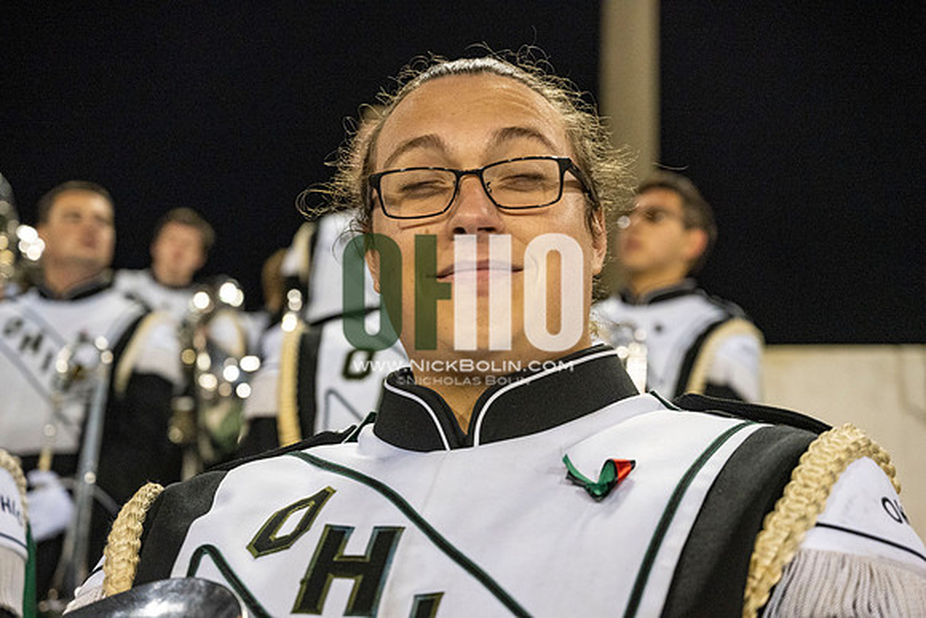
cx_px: 463
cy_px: 309
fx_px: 1389
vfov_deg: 25.1
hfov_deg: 36.9
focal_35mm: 54
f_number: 4
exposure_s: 1/500
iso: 3200
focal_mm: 54
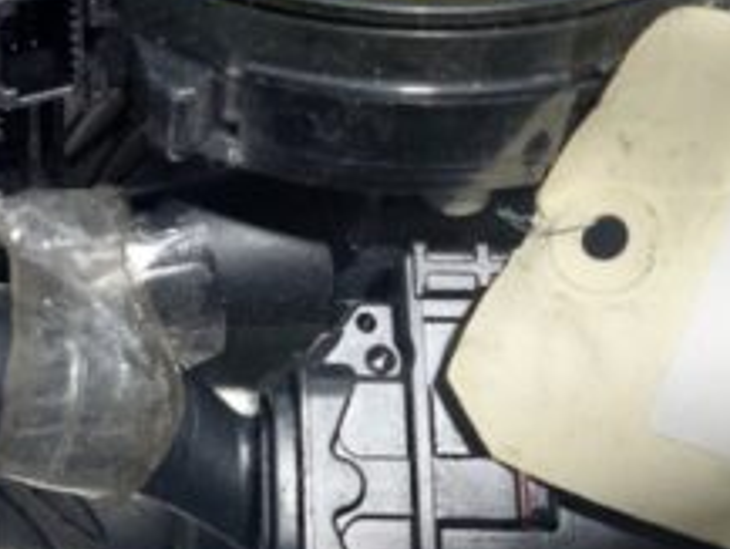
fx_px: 1456
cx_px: 104
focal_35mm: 69
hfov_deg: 27.4
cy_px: 172
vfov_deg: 21.2
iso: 50
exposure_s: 1/50
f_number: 1.8
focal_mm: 5.23
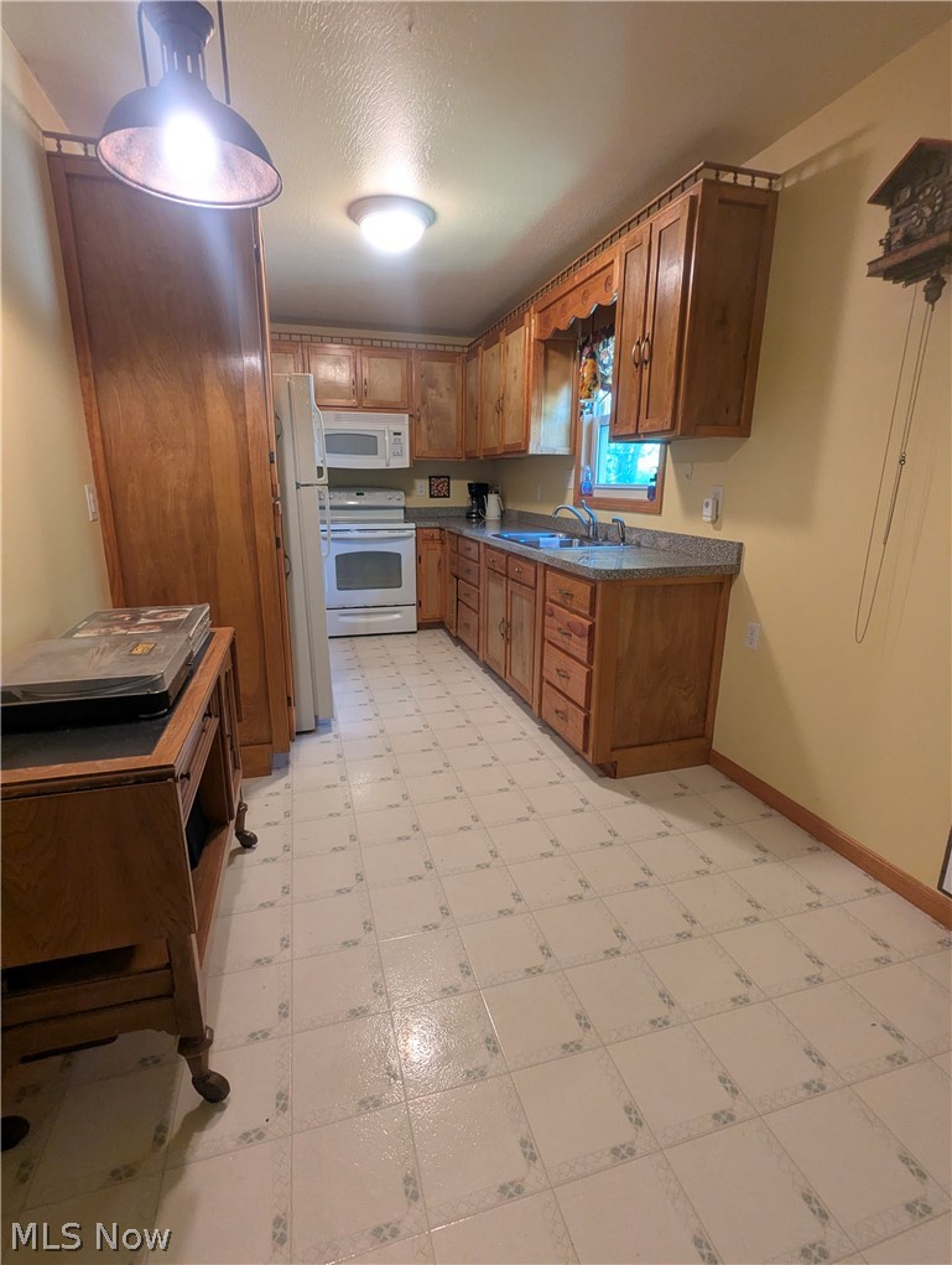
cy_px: 632
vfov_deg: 94.4
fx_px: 585
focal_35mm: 16
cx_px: 476
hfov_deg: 78.3
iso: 268
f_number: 2.2
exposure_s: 1/60
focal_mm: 2.35
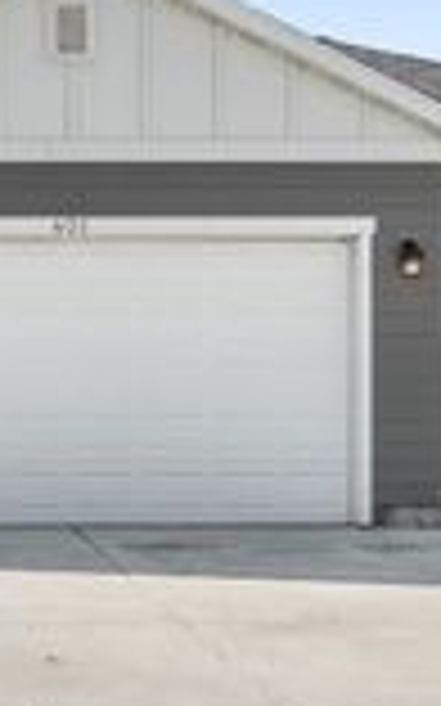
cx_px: -148
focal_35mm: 104
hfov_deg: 12.2
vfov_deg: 20.0
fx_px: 2002
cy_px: 331
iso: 500
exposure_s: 1/2000
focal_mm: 32
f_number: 7.1
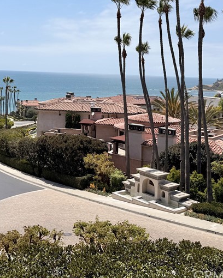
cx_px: 80
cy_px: 74
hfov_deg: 31.9
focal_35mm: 47
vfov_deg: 38.7
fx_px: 388
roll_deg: -1.6
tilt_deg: -1.0
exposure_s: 1/8130
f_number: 1.78
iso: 80
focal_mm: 6.76
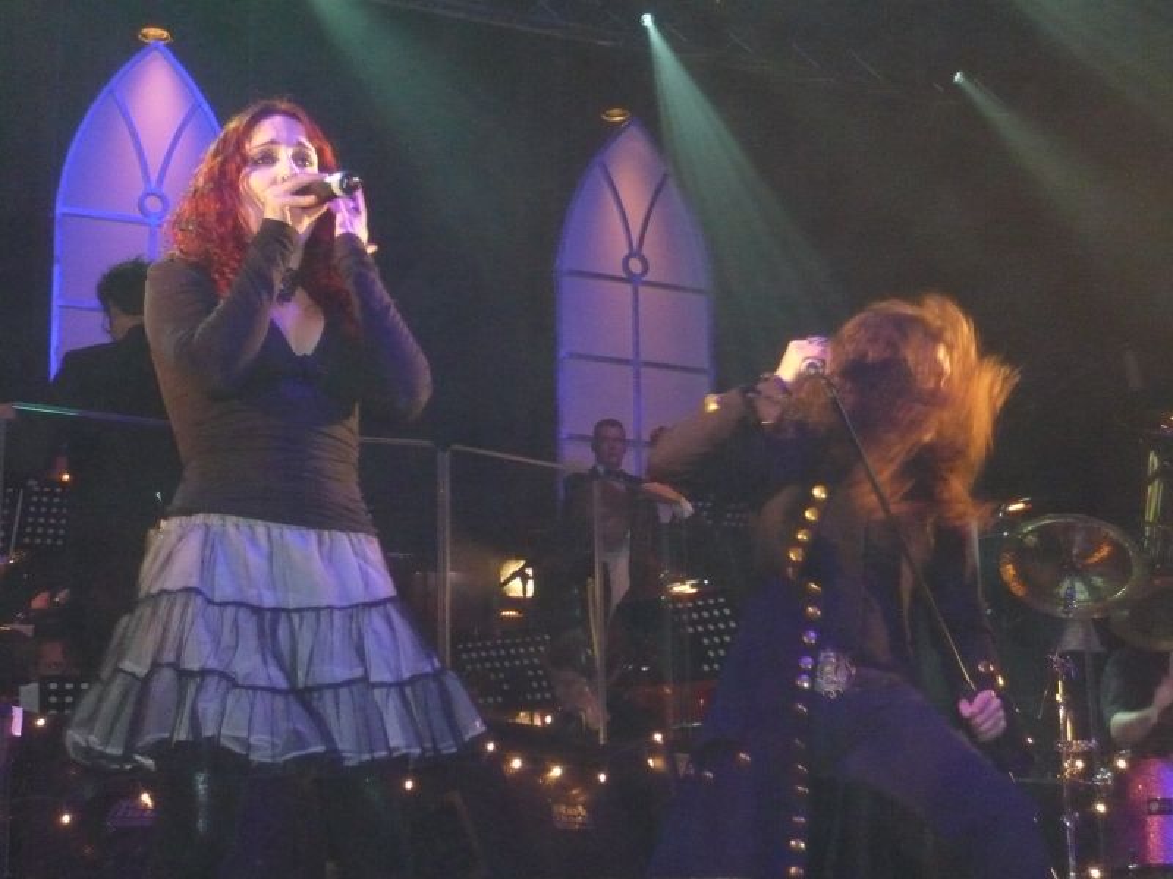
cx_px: 586
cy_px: 440
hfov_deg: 30.7
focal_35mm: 63
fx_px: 2135
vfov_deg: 23.3
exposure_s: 1/30
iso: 640
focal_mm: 10.3
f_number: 4.3
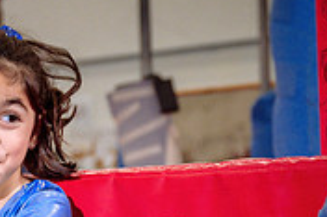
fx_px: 1379
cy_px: 272
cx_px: -61
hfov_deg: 13.2
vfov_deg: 8.9
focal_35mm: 152
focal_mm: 46
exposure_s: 1/400
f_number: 3.5
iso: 1600
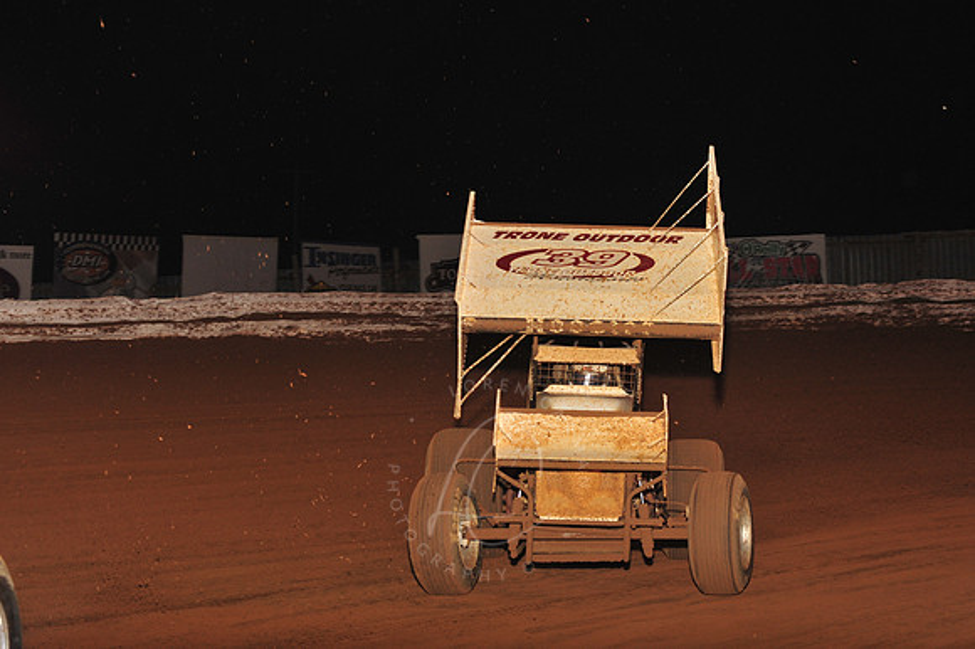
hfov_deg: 22.2
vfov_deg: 14.8
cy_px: 324
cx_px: 488
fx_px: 2490
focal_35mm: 92
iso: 1000
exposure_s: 1/320
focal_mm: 92
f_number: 7.1
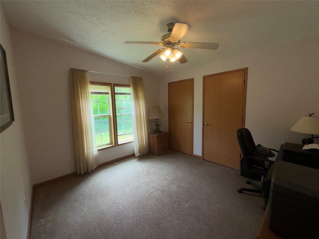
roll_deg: +1.9
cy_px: 120
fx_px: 129
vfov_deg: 85.7
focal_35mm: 14
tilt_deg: -6.1
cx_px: 160
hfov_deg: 102.1
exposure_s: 1/121
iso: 32
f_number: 2.2
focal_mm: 2.22
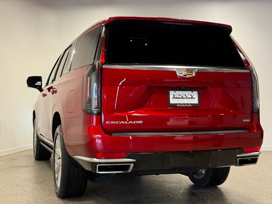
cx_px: 136
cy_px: 102
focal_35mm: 48
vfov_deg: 30.3
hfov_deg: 39.7
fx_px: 377
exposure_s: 1/220
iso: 100
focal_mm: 6.76
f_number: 1.78
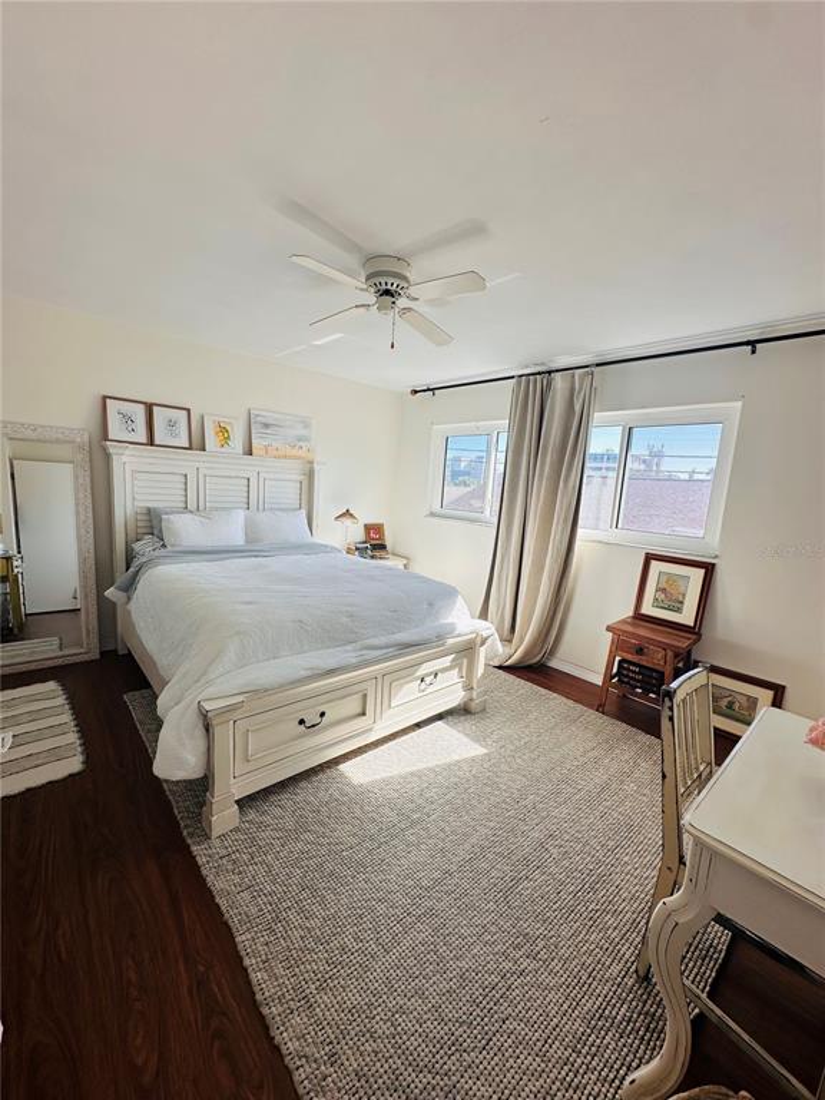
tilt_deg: -7.8
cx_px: 412
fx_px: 445
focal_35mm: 14
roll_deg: -4.7
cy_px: 550
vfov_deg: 102.1
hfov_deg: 85.7
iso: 40
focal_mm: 2.22
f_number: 2.2
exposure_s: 1/173
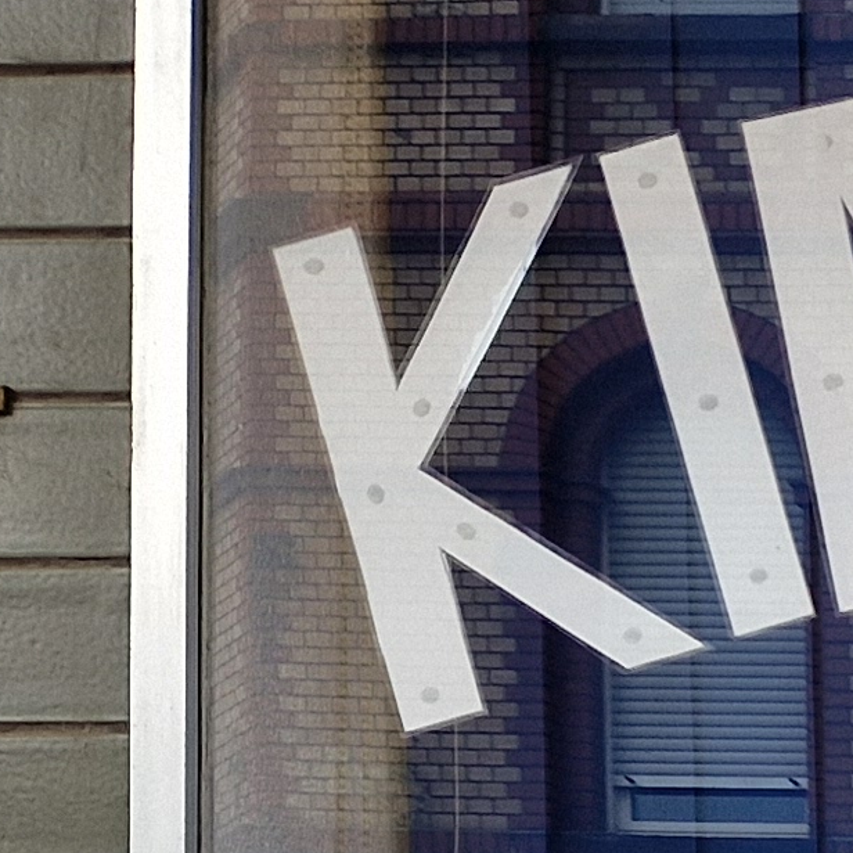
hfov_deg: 10.8
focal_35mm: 132
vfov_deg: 11.8
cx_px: 2196
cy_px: 1718
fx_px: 3680
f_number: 1.8
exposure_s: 1/305
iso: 50
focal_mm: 5.4
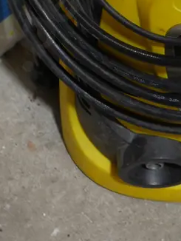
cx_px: 148
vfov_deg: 13.5
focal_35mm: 138
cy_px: -114
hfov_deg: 10.7
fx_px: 961
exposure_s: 1/60
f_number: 4.7
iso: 320
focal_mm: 22
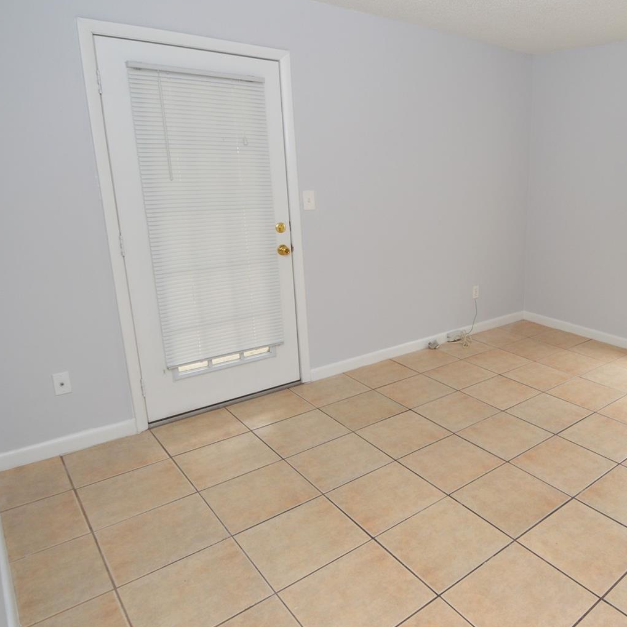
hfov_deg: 61.1
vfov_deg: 65.0
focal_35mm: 24
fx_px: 492
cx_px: 477
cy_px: 301
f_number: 4.5
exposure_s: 1/80
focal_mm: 12
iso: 400
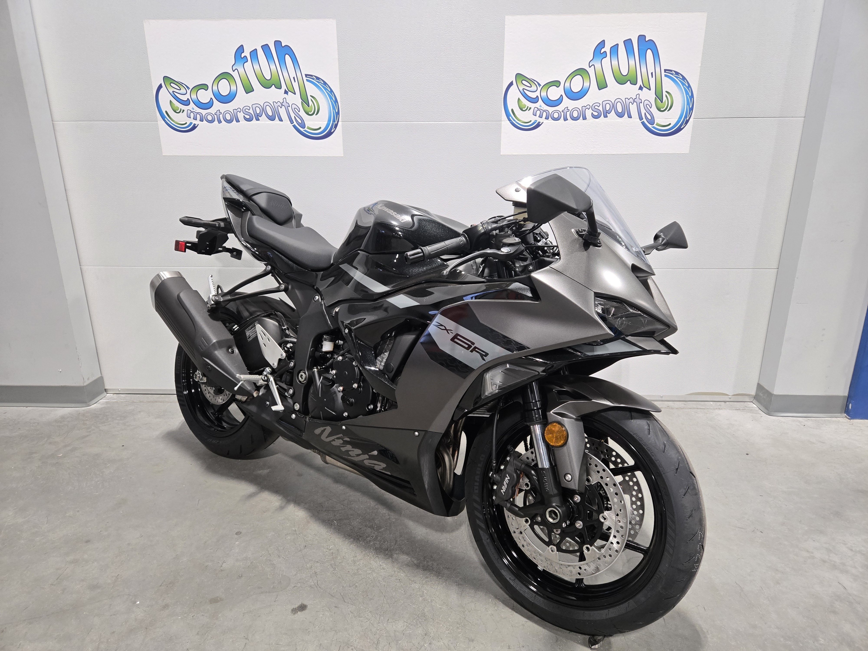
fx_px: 577
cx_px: 434
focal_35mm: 23
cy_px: 326
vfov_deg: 58.9
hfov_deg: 73.9
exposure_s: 1/120
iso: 400
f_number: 1.8
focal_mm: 5.4
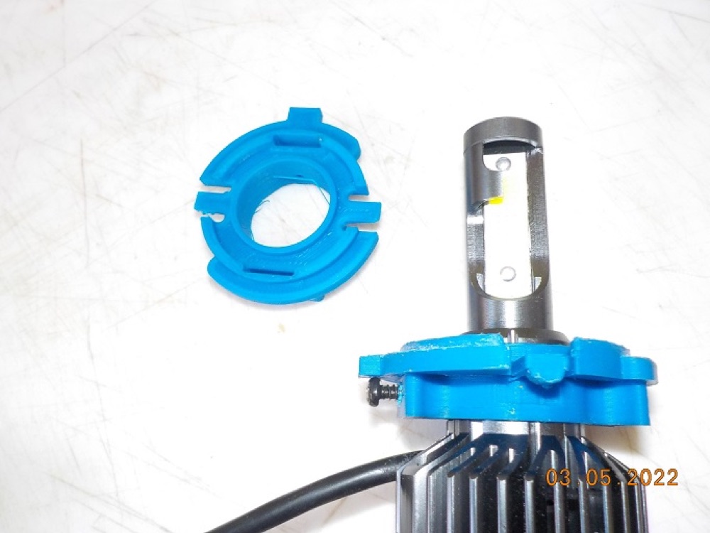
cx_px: 355
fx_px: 615
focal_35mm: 30
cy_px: 266
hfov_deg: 60.0
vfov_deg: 46.8
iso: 360
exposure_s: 1/30
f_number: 3.3
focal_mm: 4.1
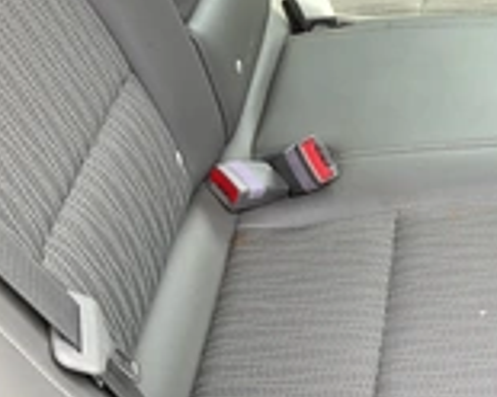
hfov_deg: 24.1
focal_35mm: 73
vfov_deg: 20.9
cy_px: 266
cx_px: 571
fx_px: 1074
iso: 25
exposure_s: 1/122
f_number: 1.8
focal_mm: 3
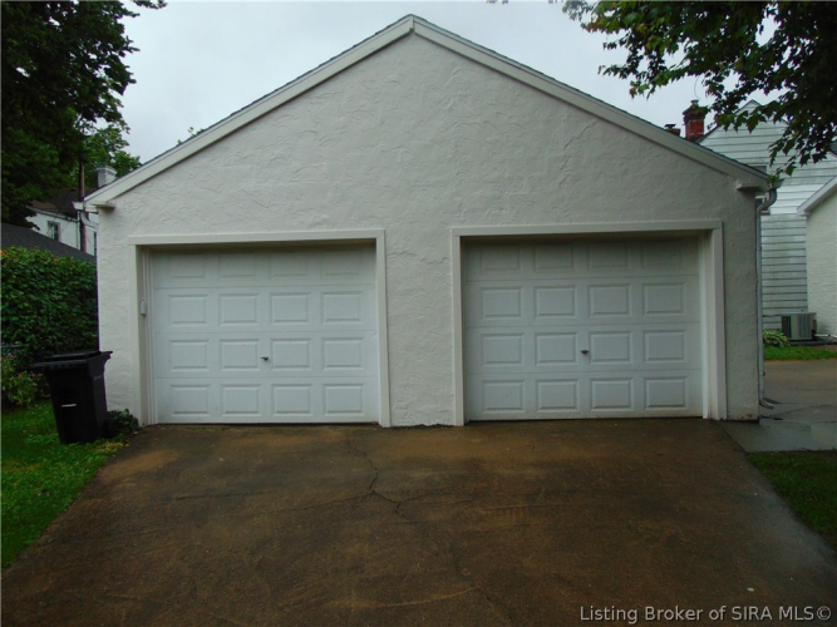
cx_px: 418
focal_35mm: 25
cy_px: 314
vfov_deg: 54.9
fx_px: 604
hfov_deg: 69.4
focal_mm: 4.5
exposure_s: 1/500
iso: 80
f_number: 3
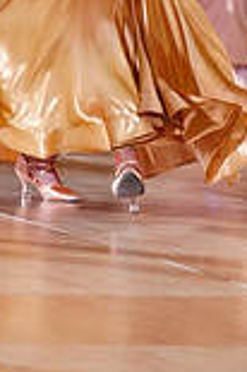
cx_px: -4
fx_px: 3940
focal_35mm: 382
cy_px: -211
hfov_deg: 3.6
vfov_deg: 5.3
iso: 2500
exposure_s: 1/400
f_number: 2.8
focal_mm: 102
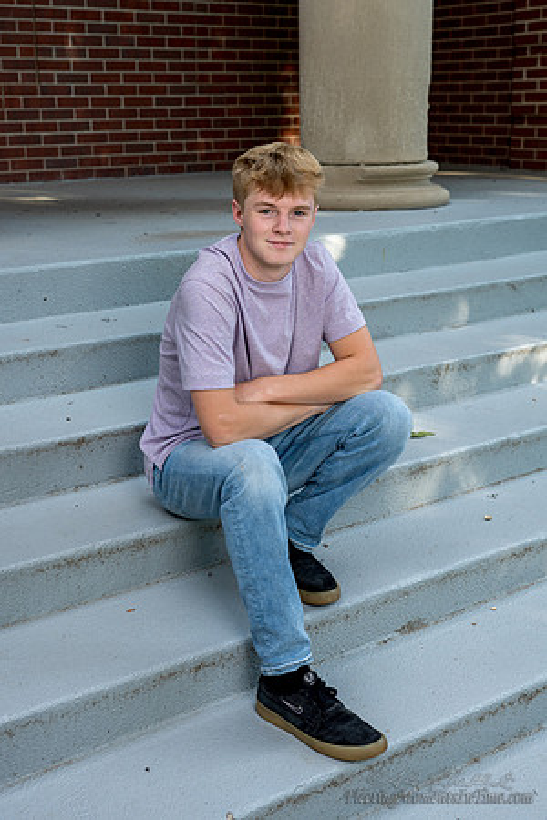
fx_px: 912
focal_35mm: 40
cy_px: 410
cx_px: 274
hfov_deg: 33.4
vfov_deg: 48.5
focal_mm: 40
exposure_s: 1/160
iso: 100
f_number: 4
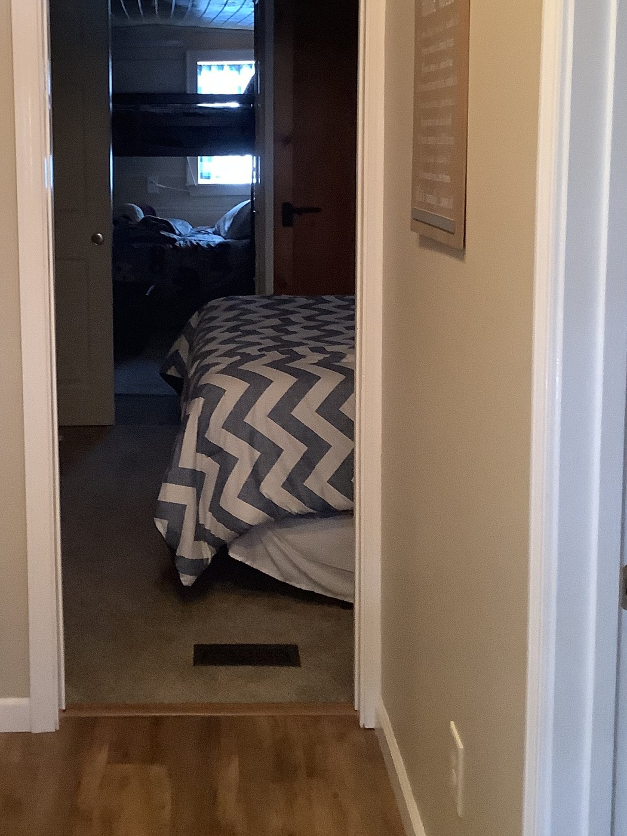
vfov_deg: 37.1
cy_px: 282
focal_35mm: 51
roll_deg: +0.8
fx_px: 1232
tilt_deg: -9.9
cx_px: 196
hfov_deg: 28.3
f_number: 2.4
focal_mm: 3.3
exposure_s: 1/40
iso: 320
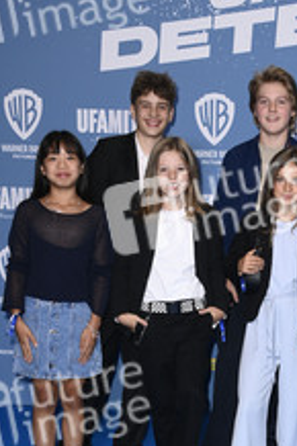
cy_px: 309
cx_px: 268
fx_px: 1091
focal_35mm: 88
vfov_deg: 23.0
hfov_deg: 15.3
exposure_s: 1/250
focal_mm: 48
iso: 1250
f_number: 5.6
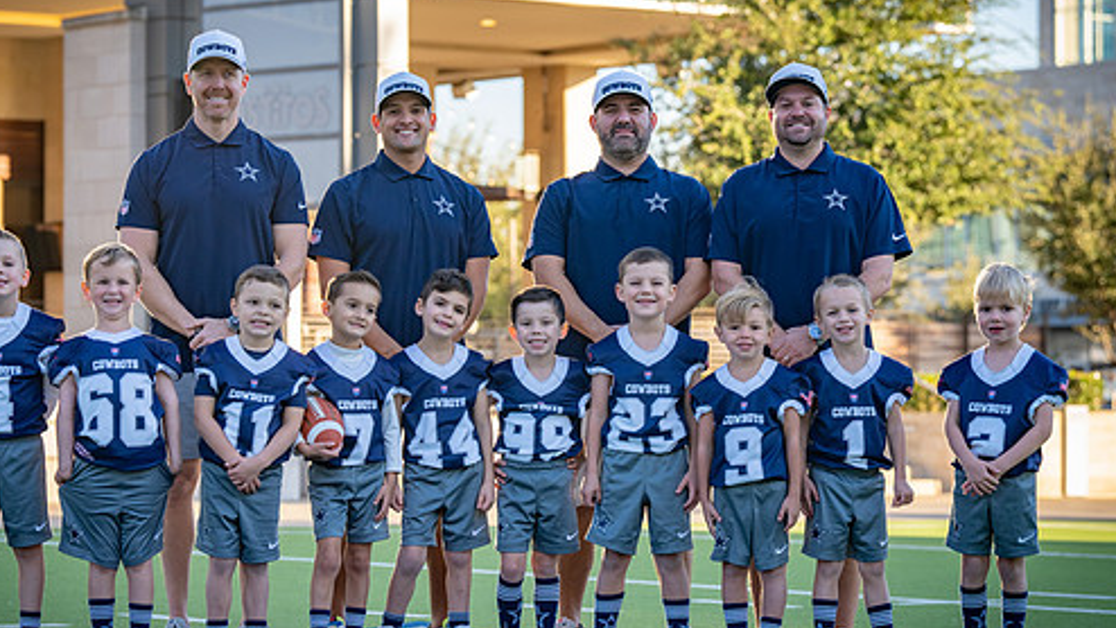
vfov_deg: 9.9
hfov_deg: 17.4
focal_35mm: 123
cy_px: 313
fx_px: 3640
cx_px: 497
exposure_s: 1/320
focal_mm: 100
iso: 200
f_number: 4
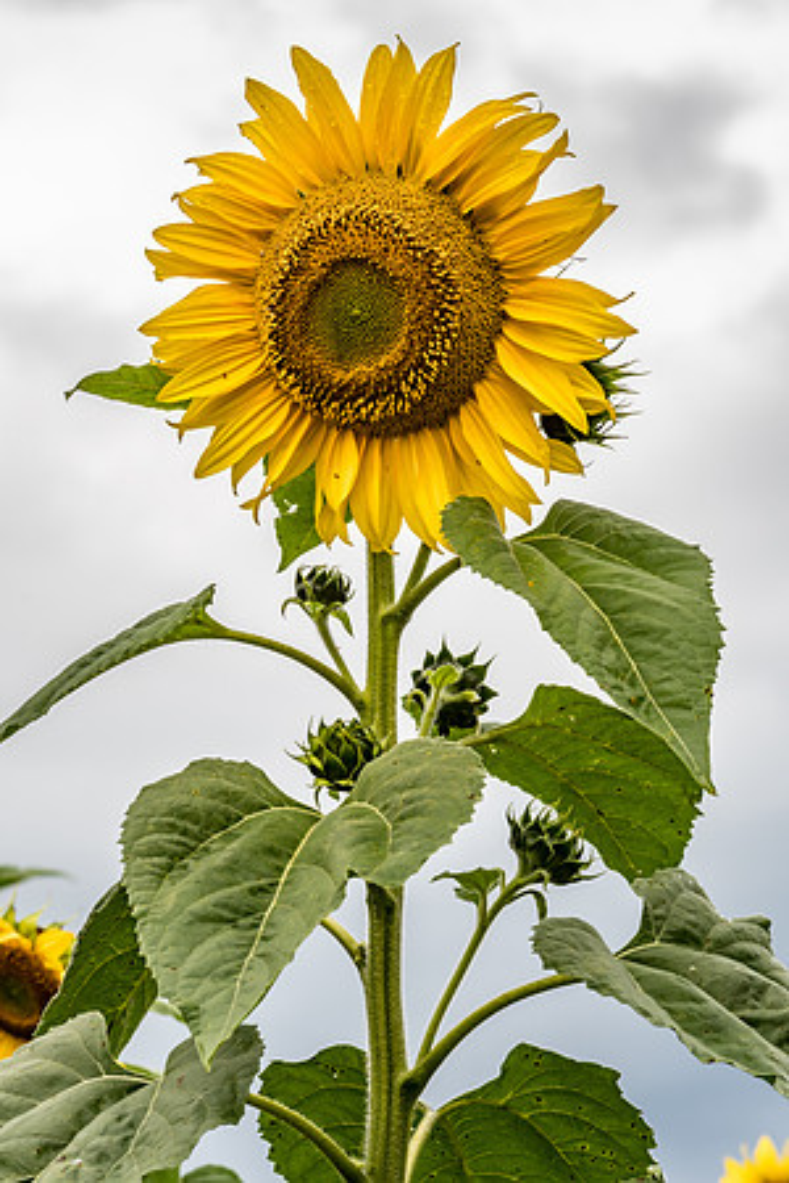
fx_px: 5161
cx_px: 394
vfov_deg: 13.1
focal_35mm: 157
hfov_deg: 8.7
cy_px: 592
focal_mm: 105
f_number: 16
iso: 100
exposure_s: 1/5
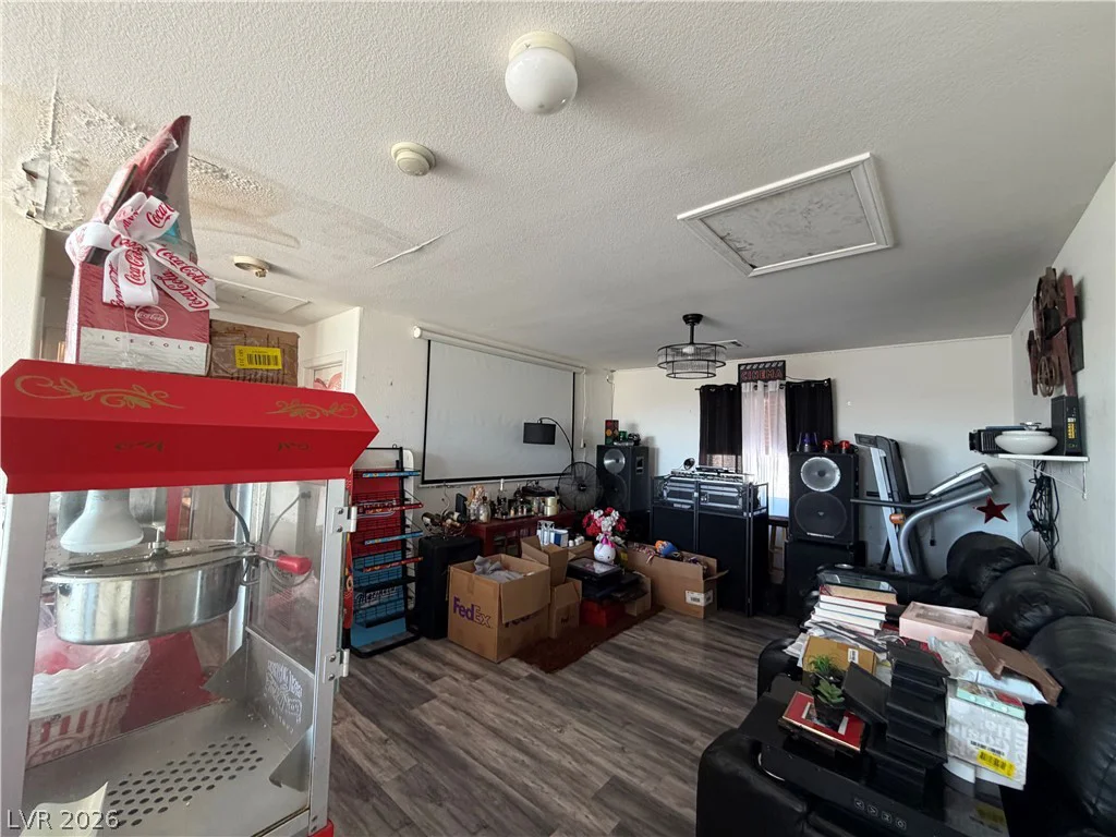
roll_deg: -1.3
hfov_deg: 102.1
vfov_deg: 85.7
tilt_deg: +2.8
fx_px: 451
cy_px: 418
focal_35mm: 14
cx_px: 558
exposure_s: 1/60
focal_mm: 2.22
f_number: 2.2
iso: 250
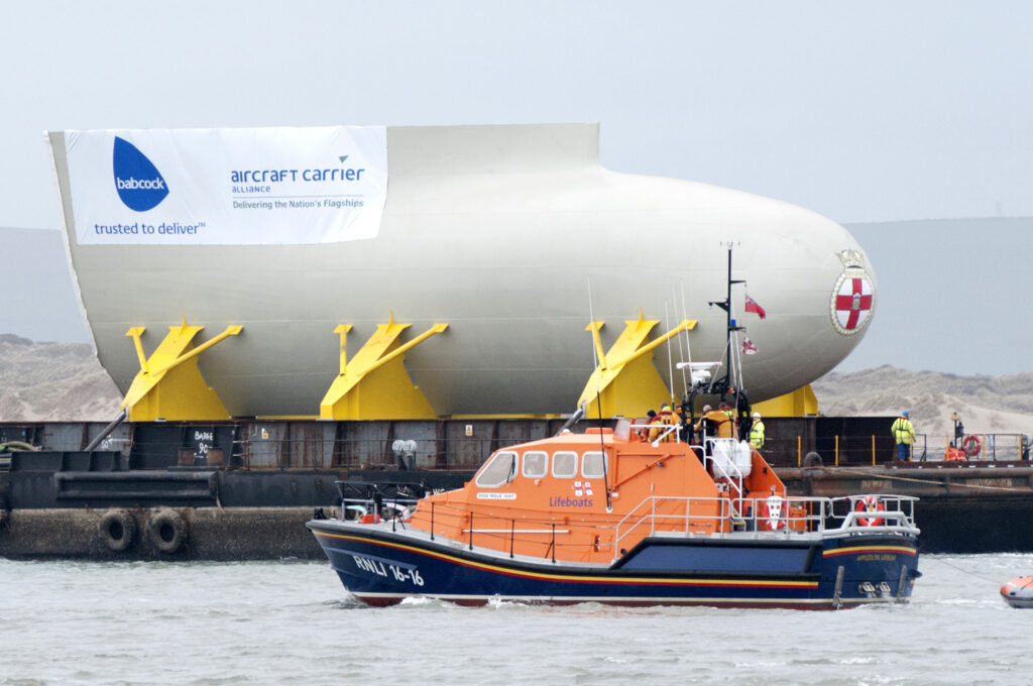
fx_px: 6018
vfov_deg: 6.5
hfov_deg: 9.8
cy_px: 343
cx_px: 516
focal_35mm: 210
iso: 400
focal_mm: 140
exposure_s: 1/80
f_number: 4.8
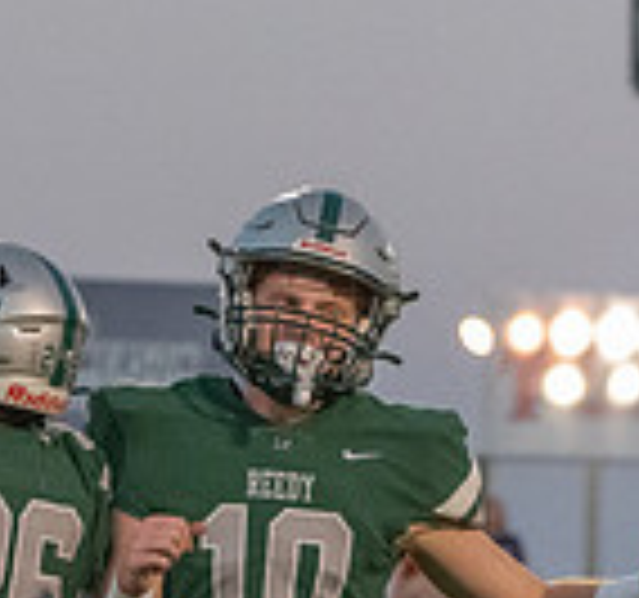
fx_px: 11837
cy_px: 987
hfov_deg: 3.1
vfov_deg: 2.9
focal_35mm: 585
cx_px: 307
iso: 12800
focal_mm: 132
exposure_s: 1/1250
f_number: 5
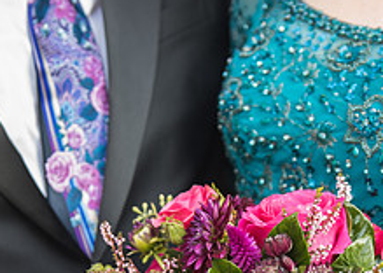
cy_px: 296
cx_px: 216
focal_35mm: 111
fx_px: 1206
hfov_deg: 18.0
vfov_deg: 12.7
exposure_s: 1/125
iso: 160
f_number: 2.8
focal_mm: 40
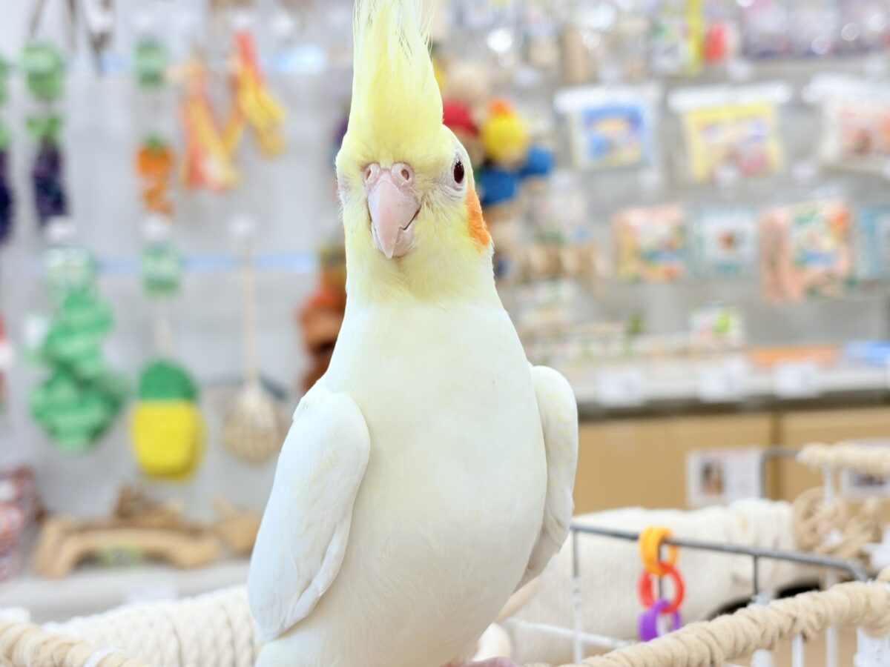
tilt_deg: -4.2
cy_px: 334
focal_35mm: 52
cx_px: 445
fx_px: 1337
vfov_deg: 28.0
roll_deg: +2.8
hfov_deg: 36.8
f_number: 1.6
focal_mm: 5.96
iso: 40
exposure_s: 1/50
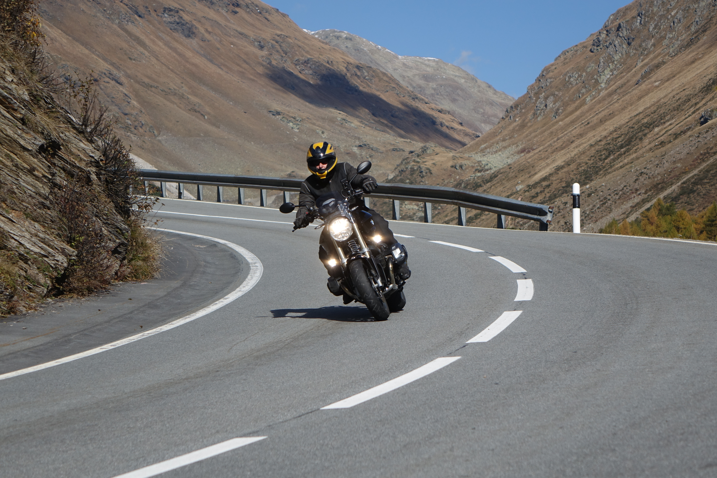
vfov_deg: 9.3
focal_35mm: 148
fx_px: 2947
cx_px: 358
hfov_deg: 13.9
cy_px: 239
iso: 125
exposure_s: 1/1600
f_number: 4
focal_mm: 54.09
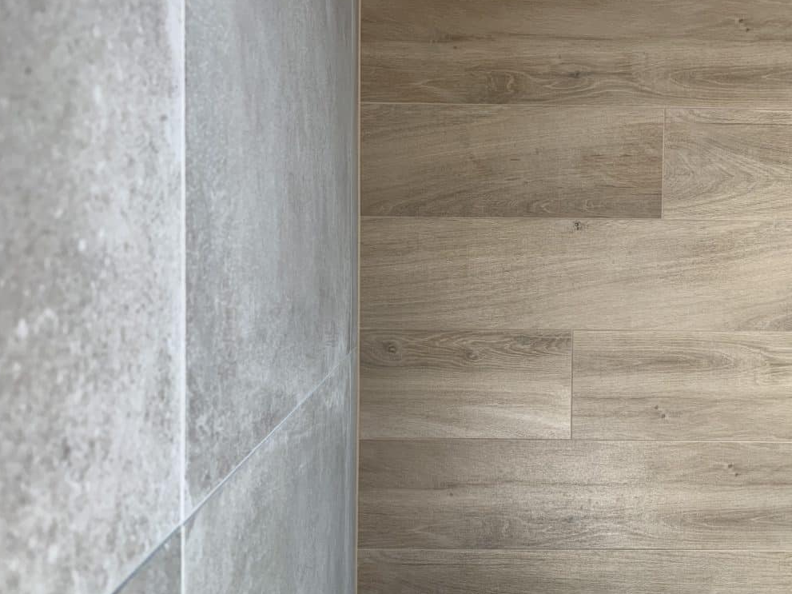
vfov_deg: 49.7
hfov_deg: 63.4
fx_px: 641
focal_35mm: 28
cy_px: 315
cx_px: 419
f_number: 1.8
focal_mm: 4.25
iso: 50
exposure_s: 1/100
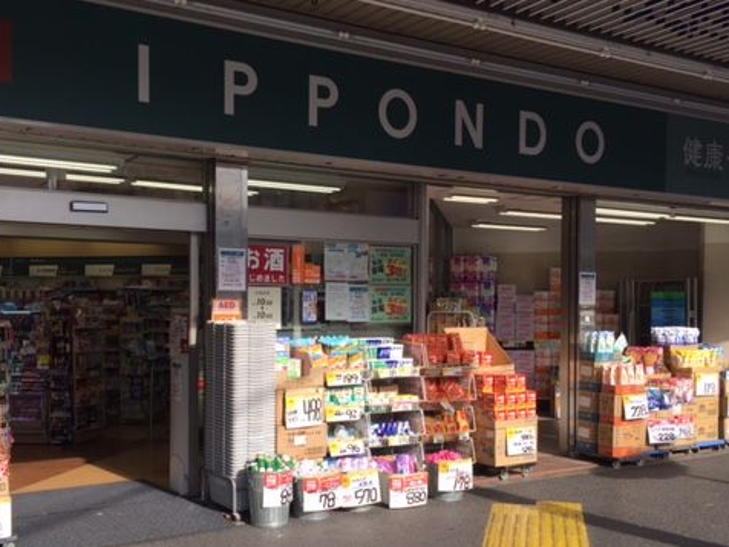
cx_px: 322
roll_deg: -1.4
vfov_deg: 36.6
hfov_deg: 47.8
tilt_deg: -1.3
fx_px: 821
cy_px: 343
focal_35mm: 39
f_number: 2.2
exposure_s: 1/842
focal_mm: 4.15
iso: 32
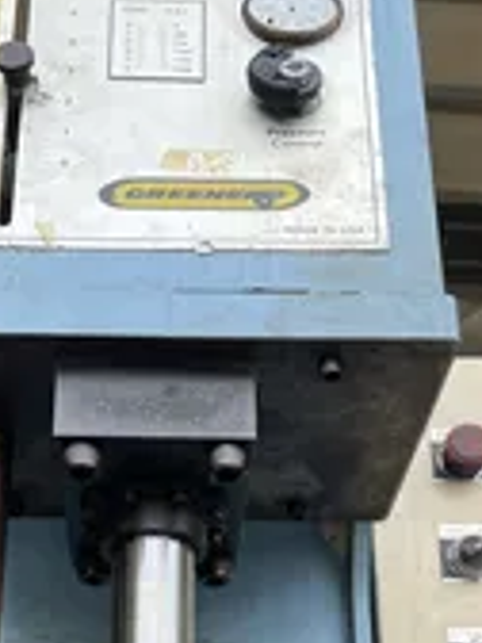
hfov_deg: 23.6
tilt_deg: +24.7
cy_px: 582
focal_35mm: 62
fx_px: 1151
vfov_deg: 29.8
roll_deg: -1.6
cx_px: 180
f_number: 1.5
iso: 50
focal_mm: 5.7
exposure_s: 1/354
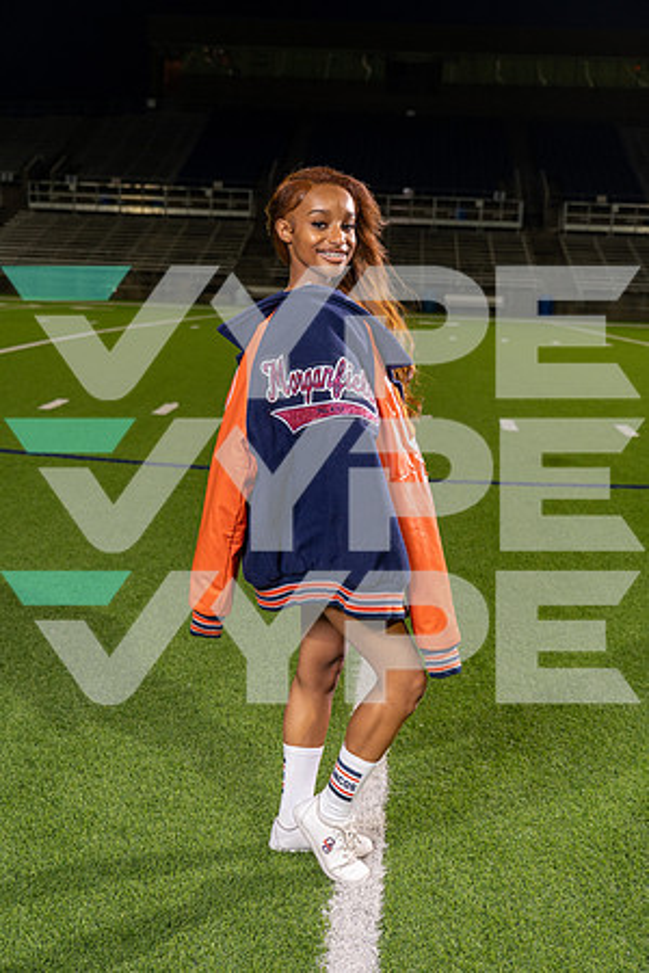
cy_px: 486
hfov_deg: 29.2
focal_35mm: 46
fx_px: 1244
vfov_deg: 42.7
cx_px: 324
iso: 640
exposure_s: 1/250
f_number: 4.5
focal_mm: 46
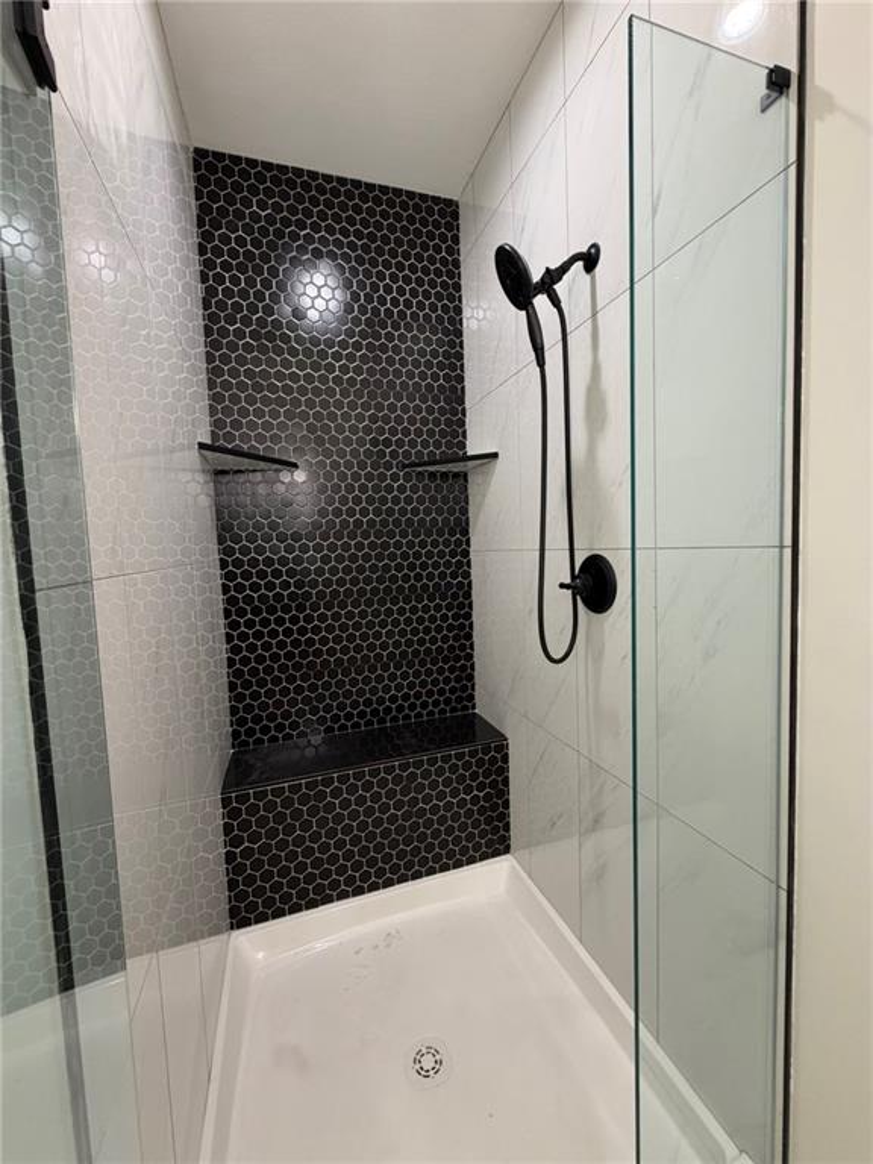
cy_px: 582
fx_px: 471
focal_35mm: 14
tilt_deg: -4.6
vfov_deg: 102.1
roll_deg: +1.9
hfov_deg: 85.7
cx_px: 436
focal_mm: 2.22
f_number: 2.2
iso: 320
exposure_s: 1/120
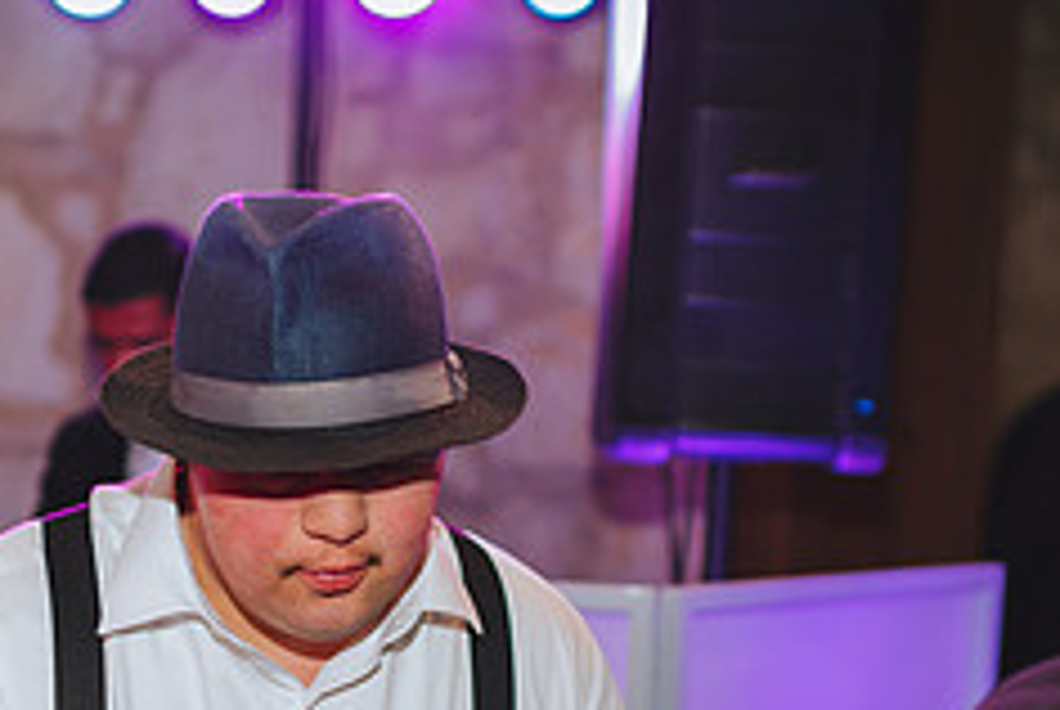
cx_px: 337
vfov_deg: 15.5
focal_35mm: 86
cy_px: 766
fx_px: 2535
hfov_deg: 23.5
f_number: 2
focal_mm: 35
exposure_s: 1/200
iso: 640
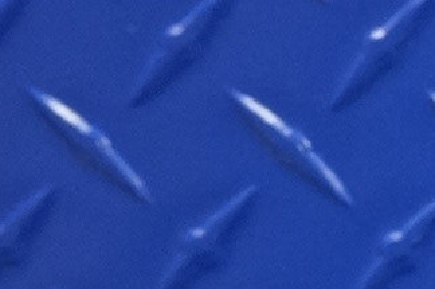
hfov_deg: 6.9
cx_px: 1580
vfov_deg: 5.3
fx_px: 3004
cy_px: 683
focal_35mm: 249
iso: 800
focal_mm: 22
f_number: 11
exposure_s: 1/13
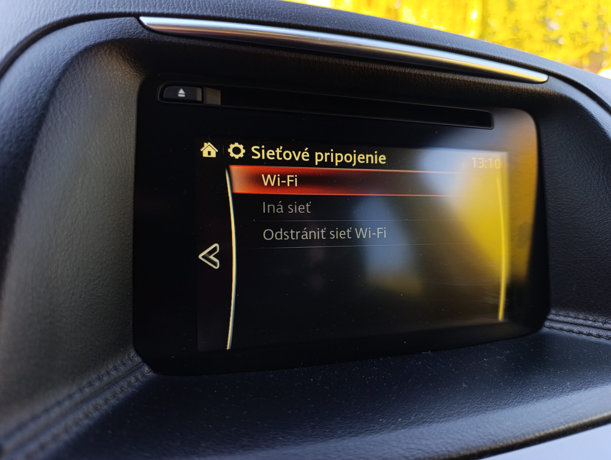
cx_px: 306
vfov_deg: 59.0
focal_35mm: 23
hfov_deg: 73.8
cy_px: 230
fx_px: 407
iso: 200
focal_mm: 6.14
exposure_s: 1/100
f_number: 1.6
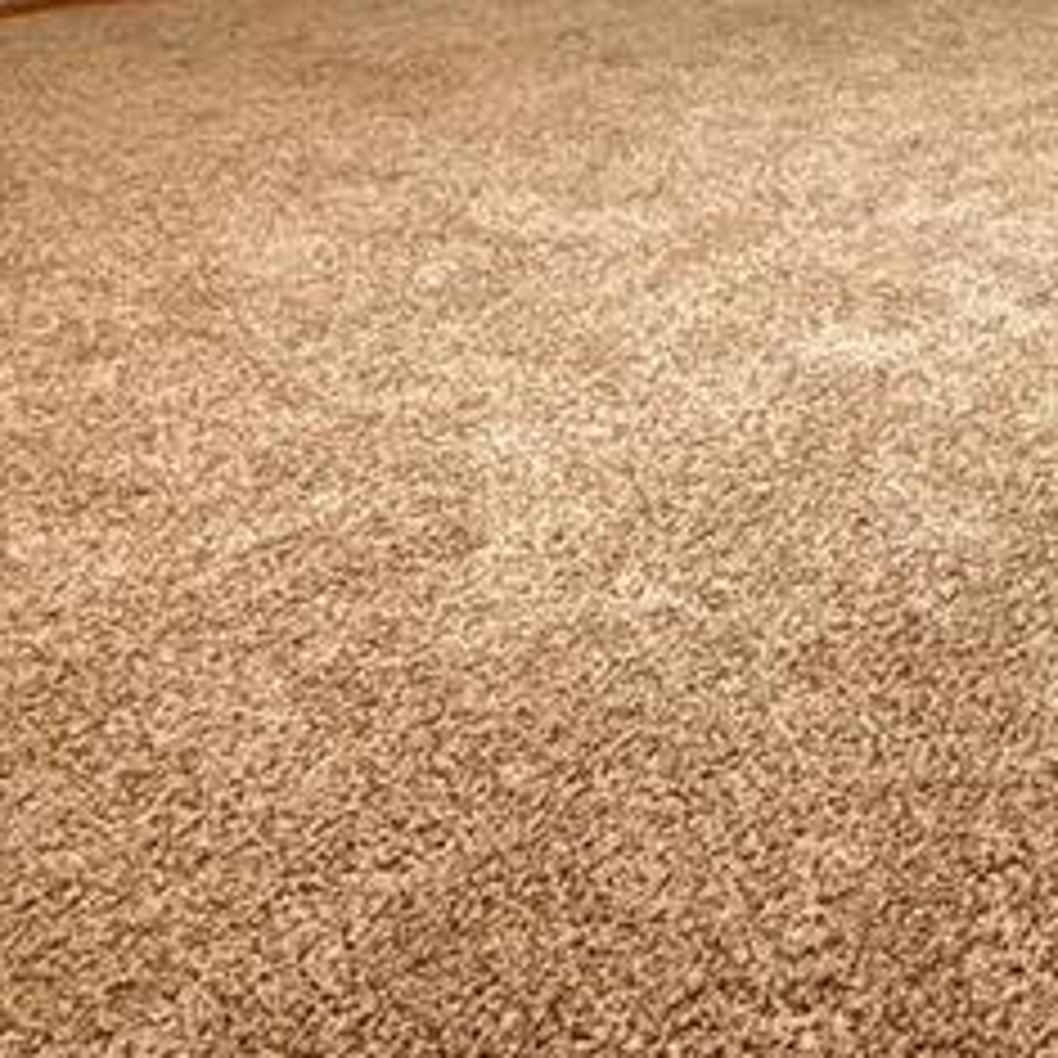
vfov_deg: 26.2
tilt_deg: -0.3
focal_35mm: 54
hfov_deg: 27.7
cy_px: -369
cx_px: 1274
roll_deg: +0.9
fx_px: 1867
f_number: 2.2
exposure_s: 1/60
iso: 800
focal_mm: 2.22
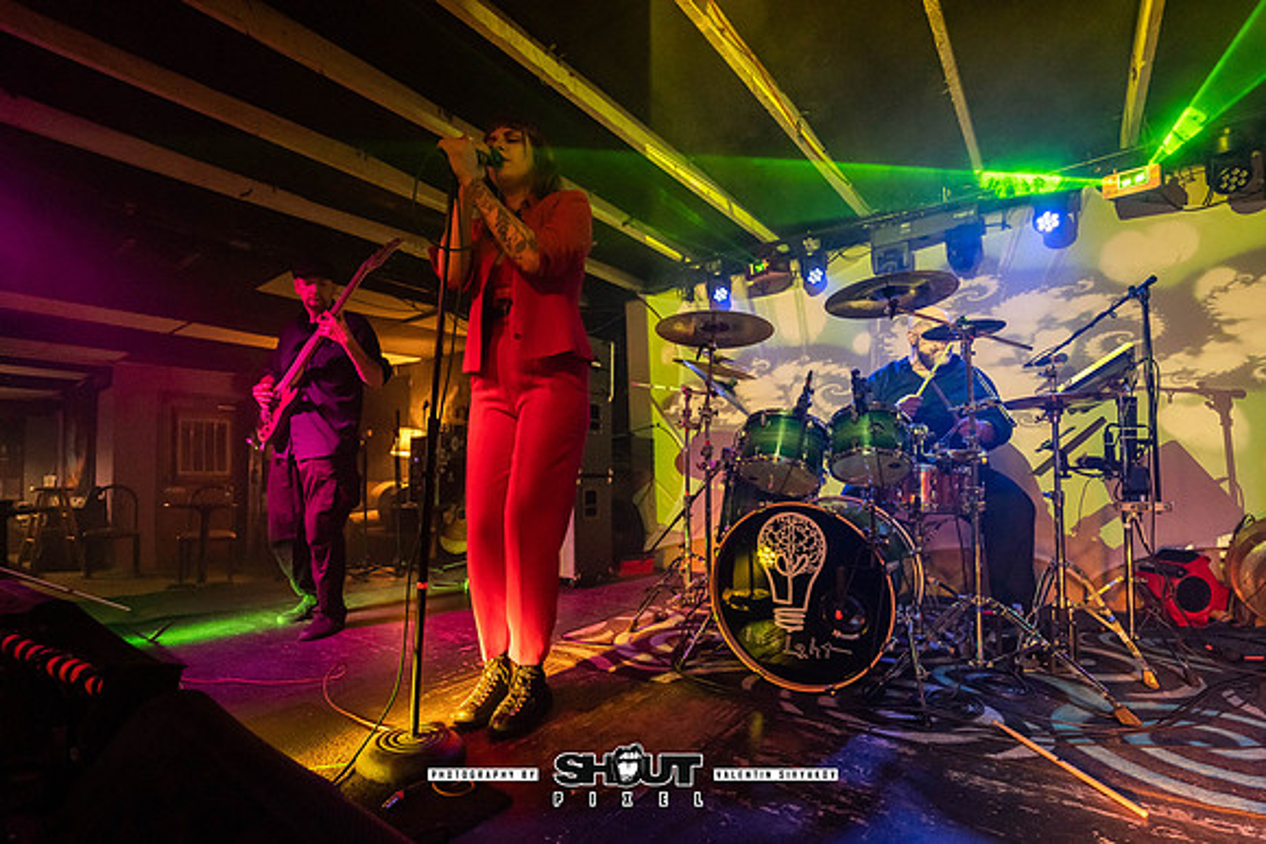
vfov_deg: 72.2
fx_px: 578
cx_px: 634
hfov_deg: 95.2
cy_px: 456
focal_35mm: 16
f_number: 2.8
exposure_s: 1/250
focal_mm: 14.6
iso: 3200
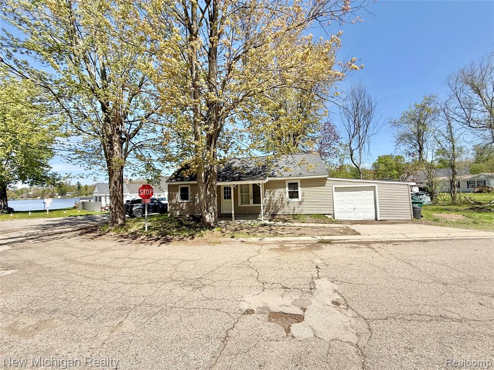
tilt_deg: +2.4
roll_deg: +1.9
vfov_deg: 85.7
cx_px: 247
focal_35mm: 14
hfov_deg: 102.1
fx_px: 200
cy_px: 185
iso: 50
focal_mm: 2.22
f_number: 2.2
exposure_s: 1/1698
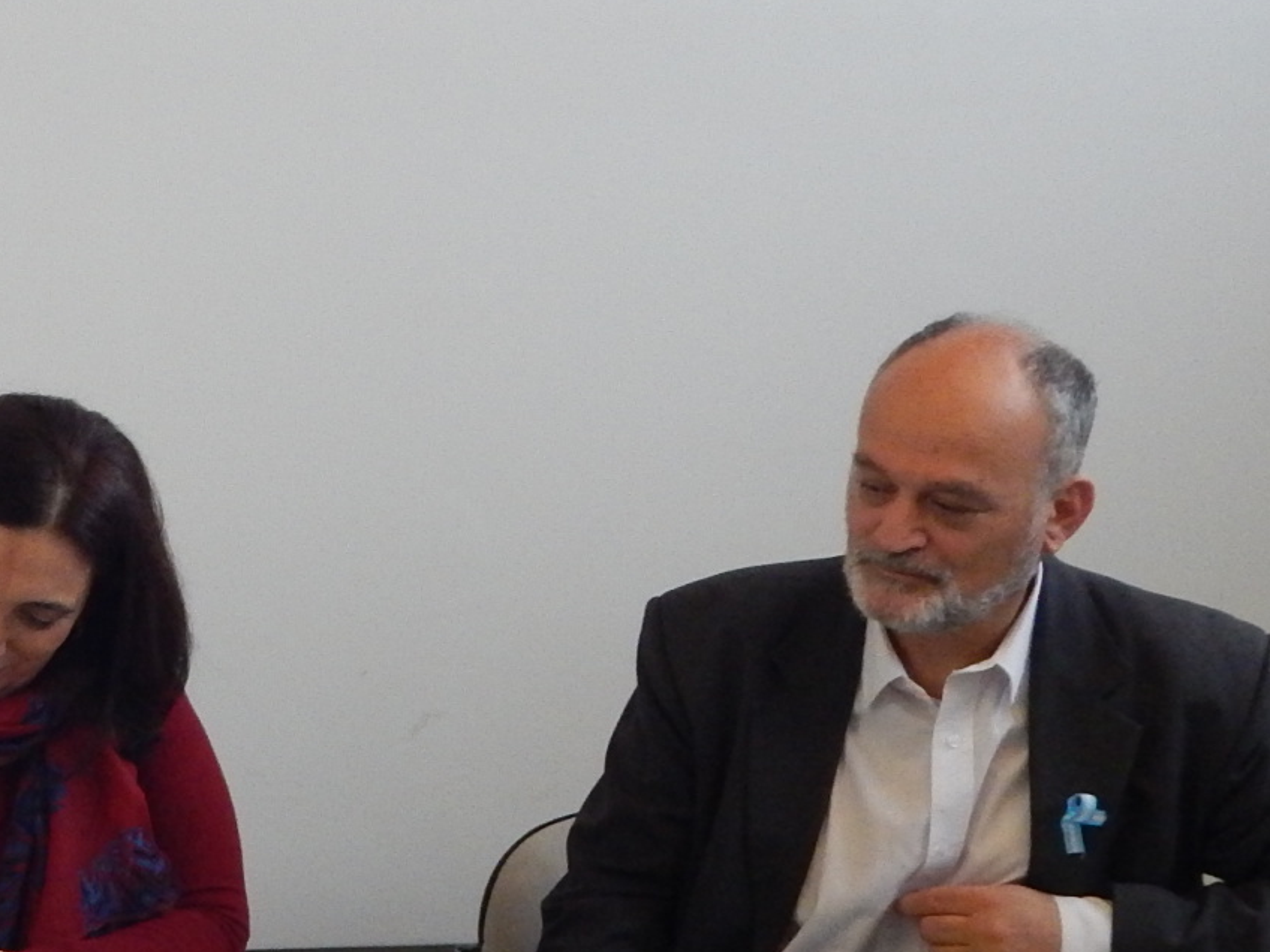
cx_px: -353
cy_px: 620
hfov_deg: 25.3
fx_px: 2458
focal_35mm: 67
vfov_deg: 21.9
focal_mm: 4.5
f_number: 3.1
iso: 400
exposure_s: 1/160
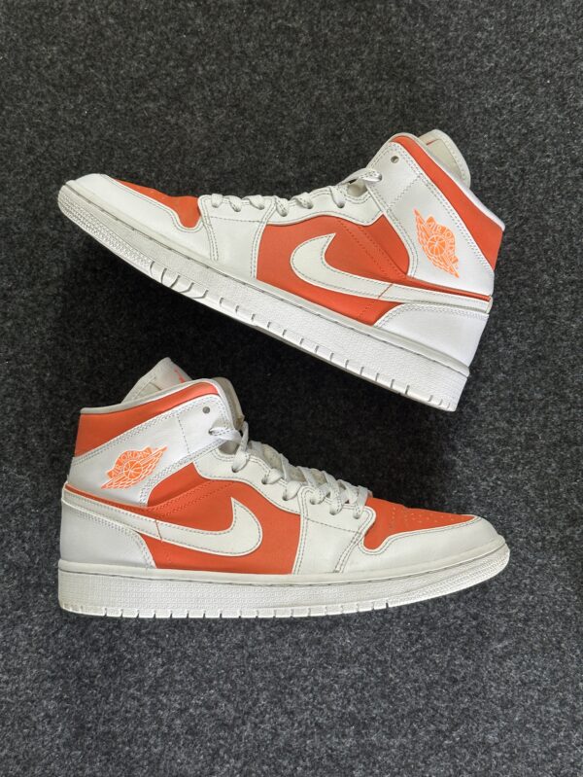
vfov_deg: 39.6
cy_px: 388
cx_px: 292
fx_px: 1077
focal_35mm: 48
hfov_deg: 30.3
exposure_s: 1/50
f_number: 1.78
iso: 100
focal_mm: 6.86
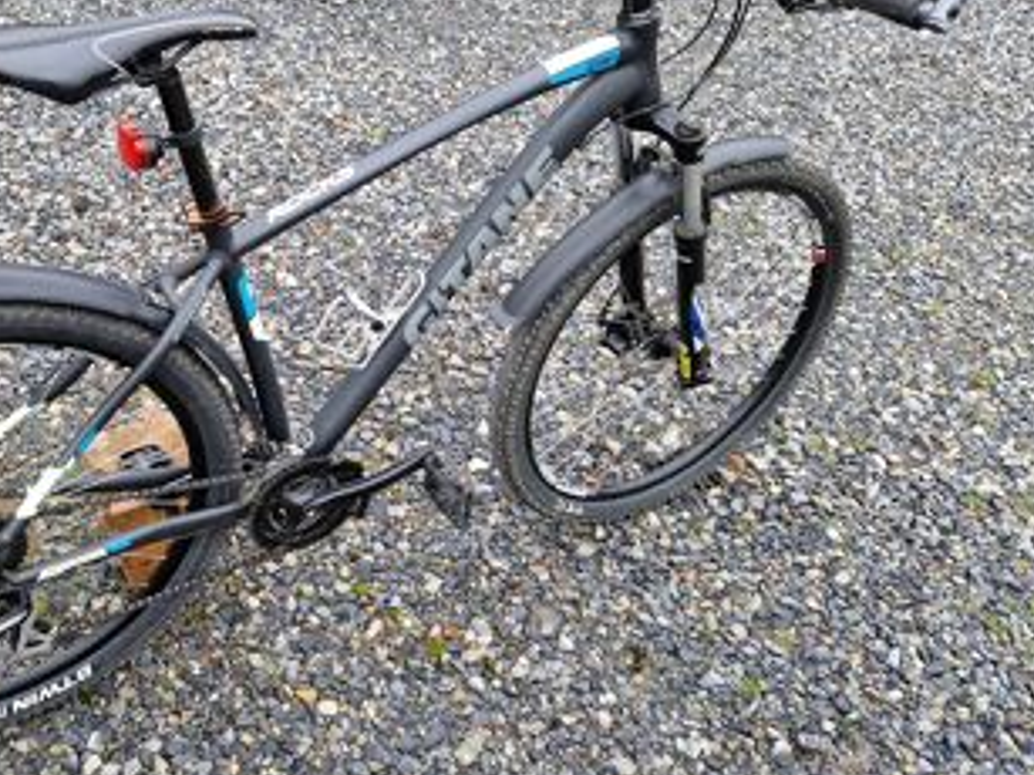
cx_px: 296
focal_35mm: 36
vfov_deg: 39.4
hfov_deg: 49.9
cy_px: 303
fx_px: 1075
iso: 50
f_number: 1.8
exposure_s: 1/180
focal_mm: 5.4
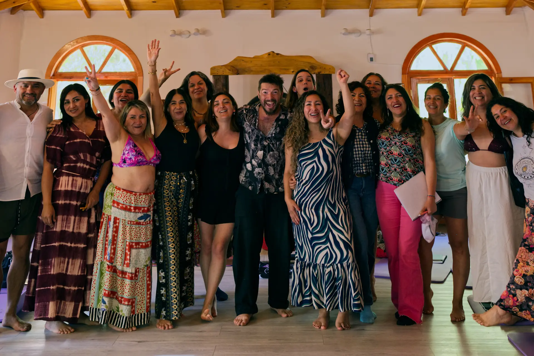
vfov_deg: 37.9
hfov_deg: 54.4
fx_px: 519
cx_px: 267
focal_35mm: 35
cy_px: 178
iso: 800
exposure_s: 1/100
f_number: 2.5
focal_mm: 35
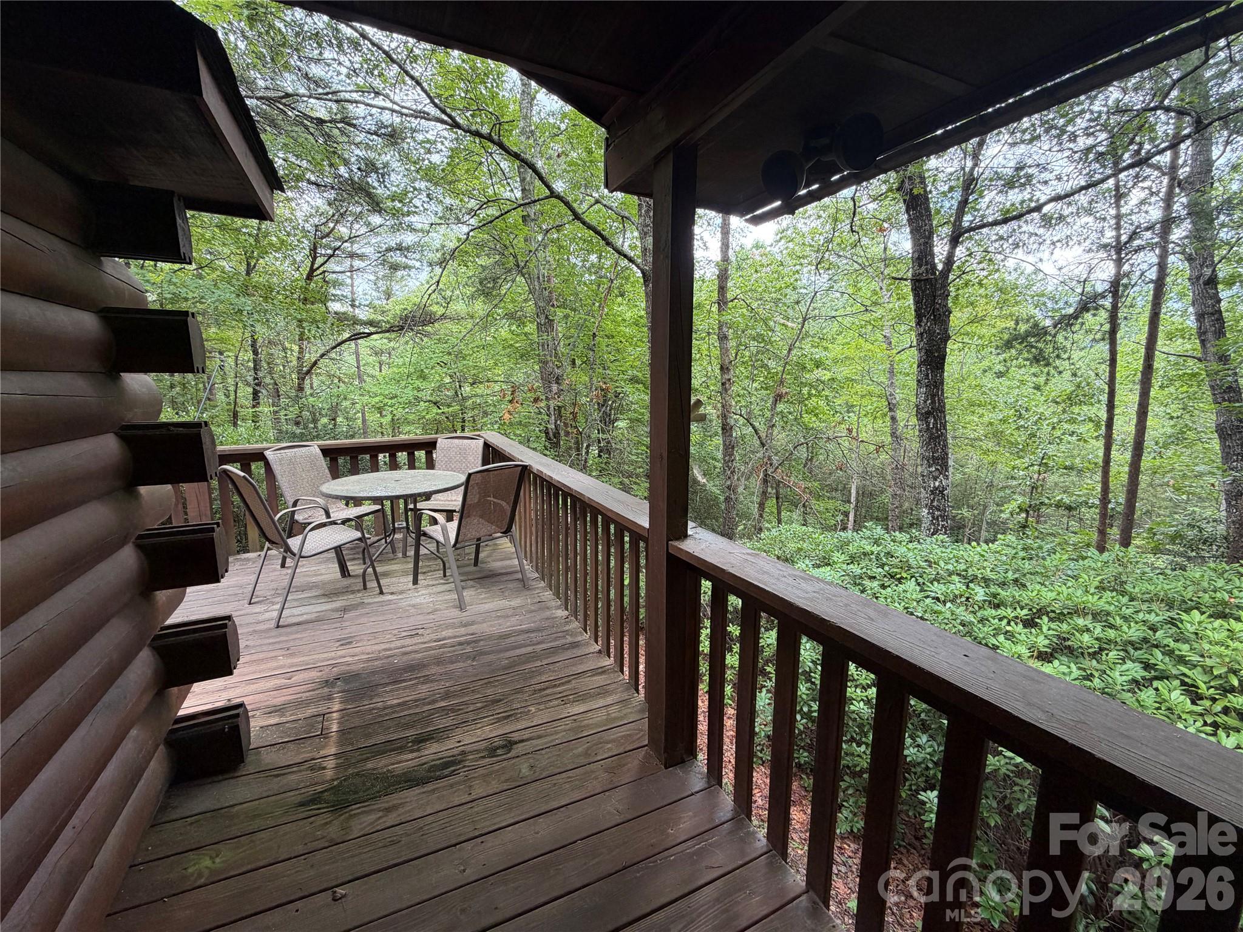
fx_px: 503
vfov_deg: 85.7
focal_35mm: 14
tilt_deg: -11.0
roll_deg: -0.3
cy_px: 466
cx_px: 622
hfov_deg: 102.1
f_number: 2.2
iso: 80
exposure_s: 1/121
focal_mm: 2.22
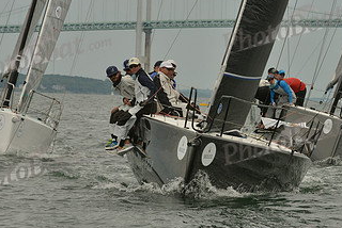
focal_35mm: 362
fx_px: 3442
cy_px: 97
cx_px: 168
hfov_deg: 5.7
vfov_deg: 3.8
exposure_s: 1/1000
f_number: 10
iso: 400
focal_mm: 200
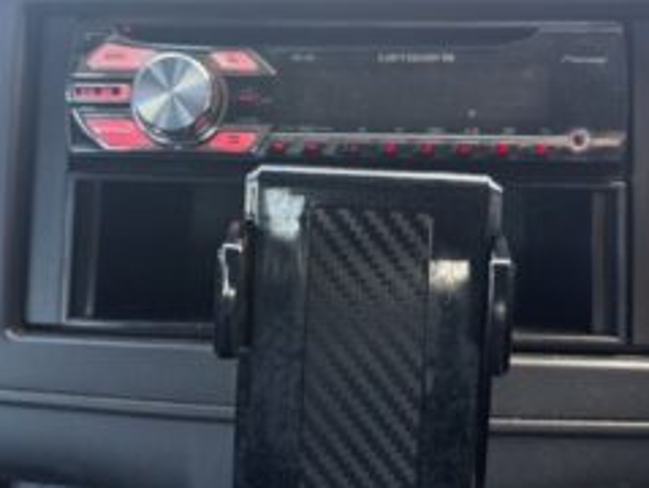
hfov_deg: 48.9
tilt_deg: -17.8
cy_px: 180
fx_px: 714
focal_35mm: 38
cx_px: 323
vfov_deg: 37.6
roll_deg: +1.9
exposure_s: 1/152
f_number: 1.6
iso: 125
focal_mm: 5.96
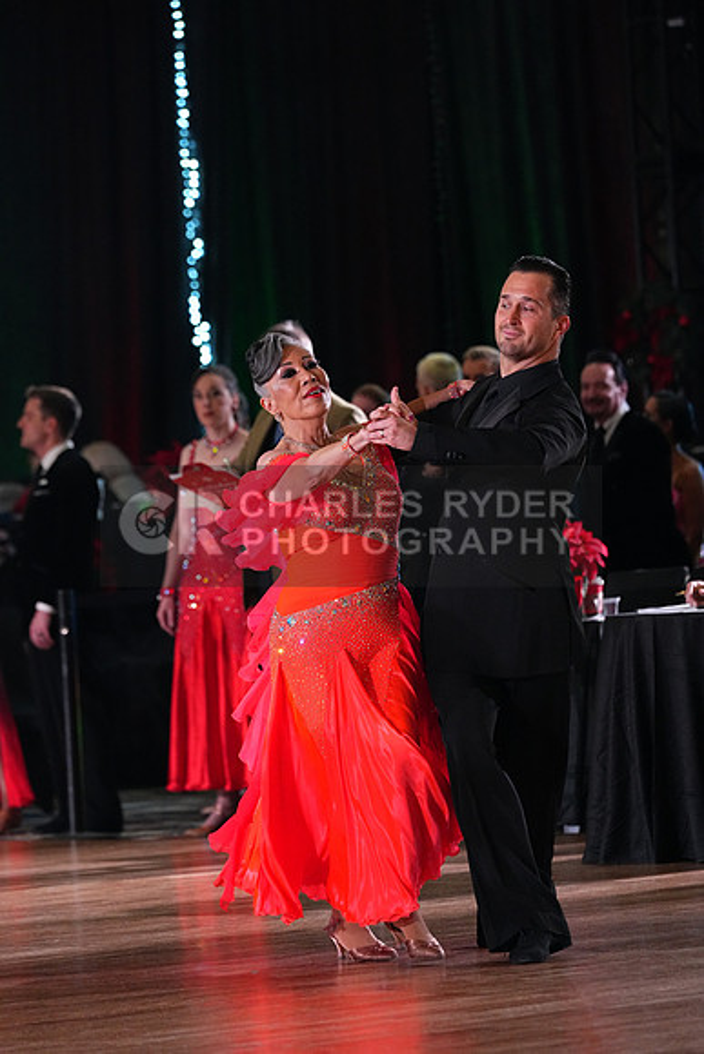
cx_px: 352
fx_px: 5863
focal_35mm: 200
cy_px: 527
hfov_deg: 6.9
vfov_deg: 10.3
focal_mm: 200
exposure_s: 1/400
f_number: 5
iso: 6400
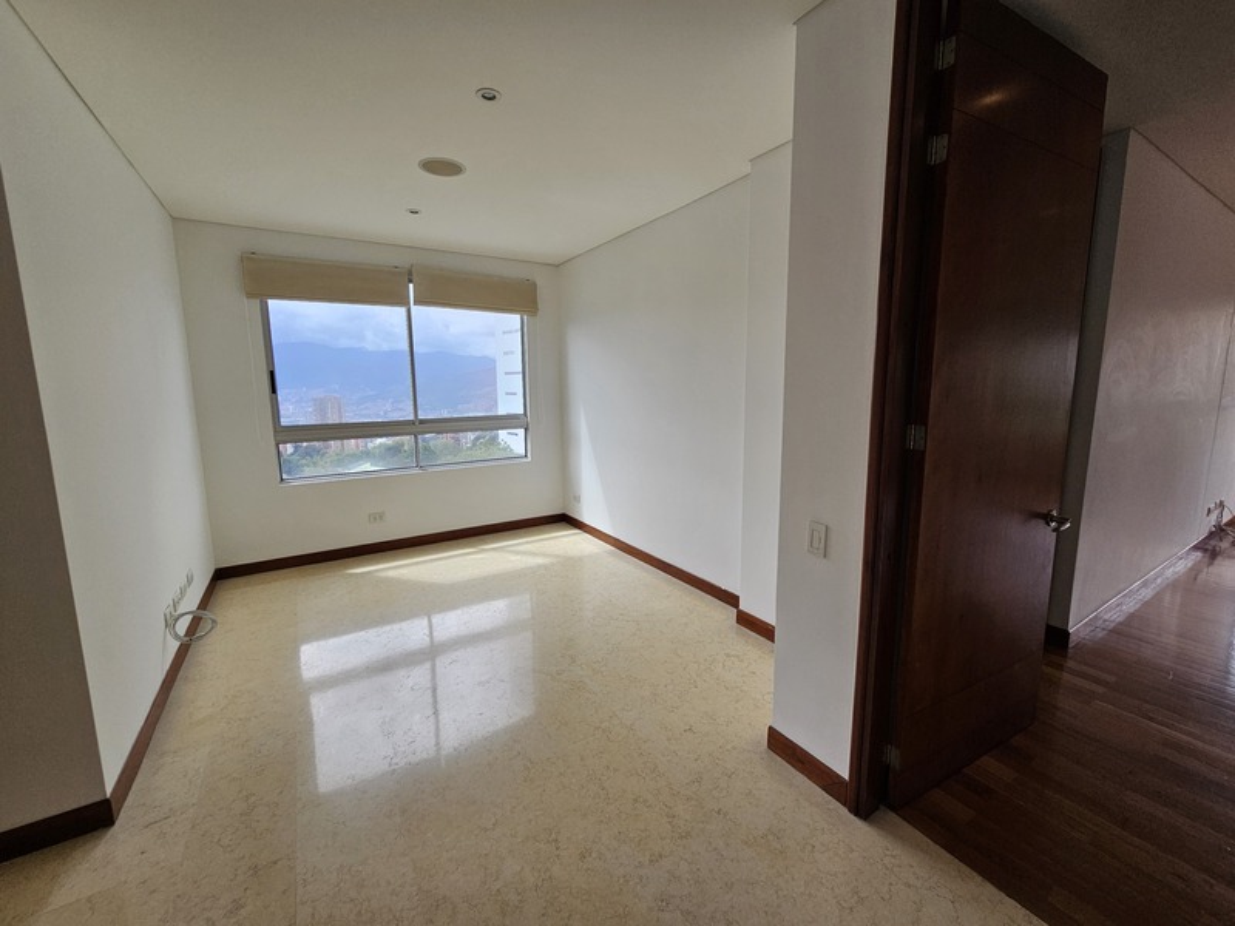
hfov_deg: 106.2
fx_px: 464
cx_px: 618
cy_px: 463
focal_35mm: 13
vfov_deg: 89.9
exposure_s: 1/363
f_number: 2.2
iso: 50
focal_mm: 2.2
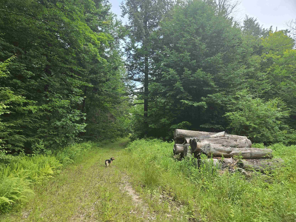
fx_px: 197
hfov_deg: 73.9
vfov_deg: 58.9
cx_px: 148
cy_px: 111
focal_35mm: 23
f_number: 1.8
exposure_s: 1/1910
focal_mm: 5.4
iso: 80
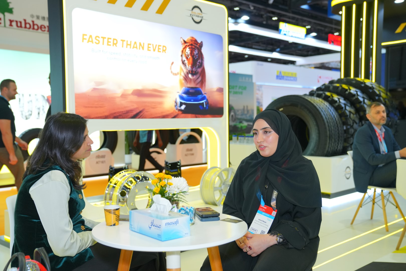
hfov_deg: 49.6
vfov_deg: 34.2
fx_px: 440
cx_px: 203
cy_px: 136
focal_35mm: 39
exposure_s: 1/160
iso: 800
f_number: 3.5
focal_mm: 39
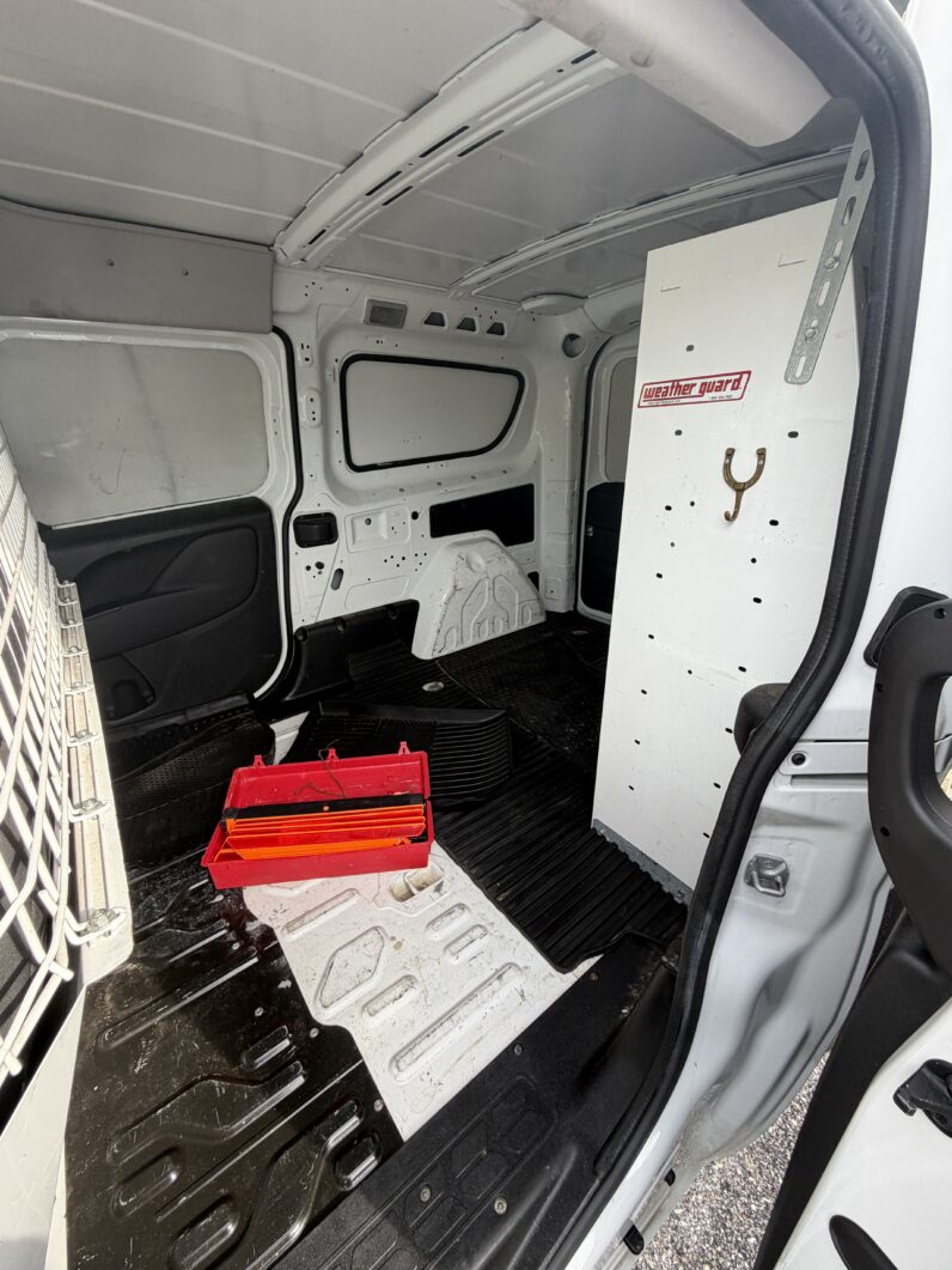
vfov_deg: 102.1
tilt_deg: -25.9
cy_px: 635
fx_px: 513
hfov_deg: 85.7
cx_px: 476
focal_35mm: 14
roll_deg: -0.6
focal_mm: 2.22
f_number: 2.2
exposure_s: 1/121
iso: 64
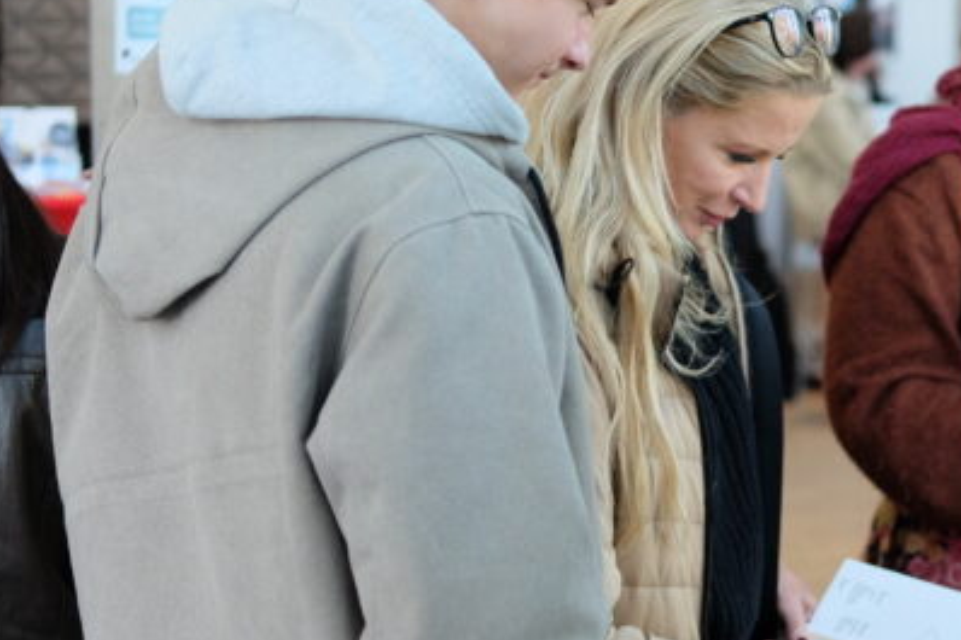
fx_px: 2882
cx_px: 922
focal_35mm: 108
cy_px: 287
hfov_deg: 18.5
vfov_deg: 12.7
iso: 1250
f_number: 2
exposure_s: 1/450
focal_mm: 35
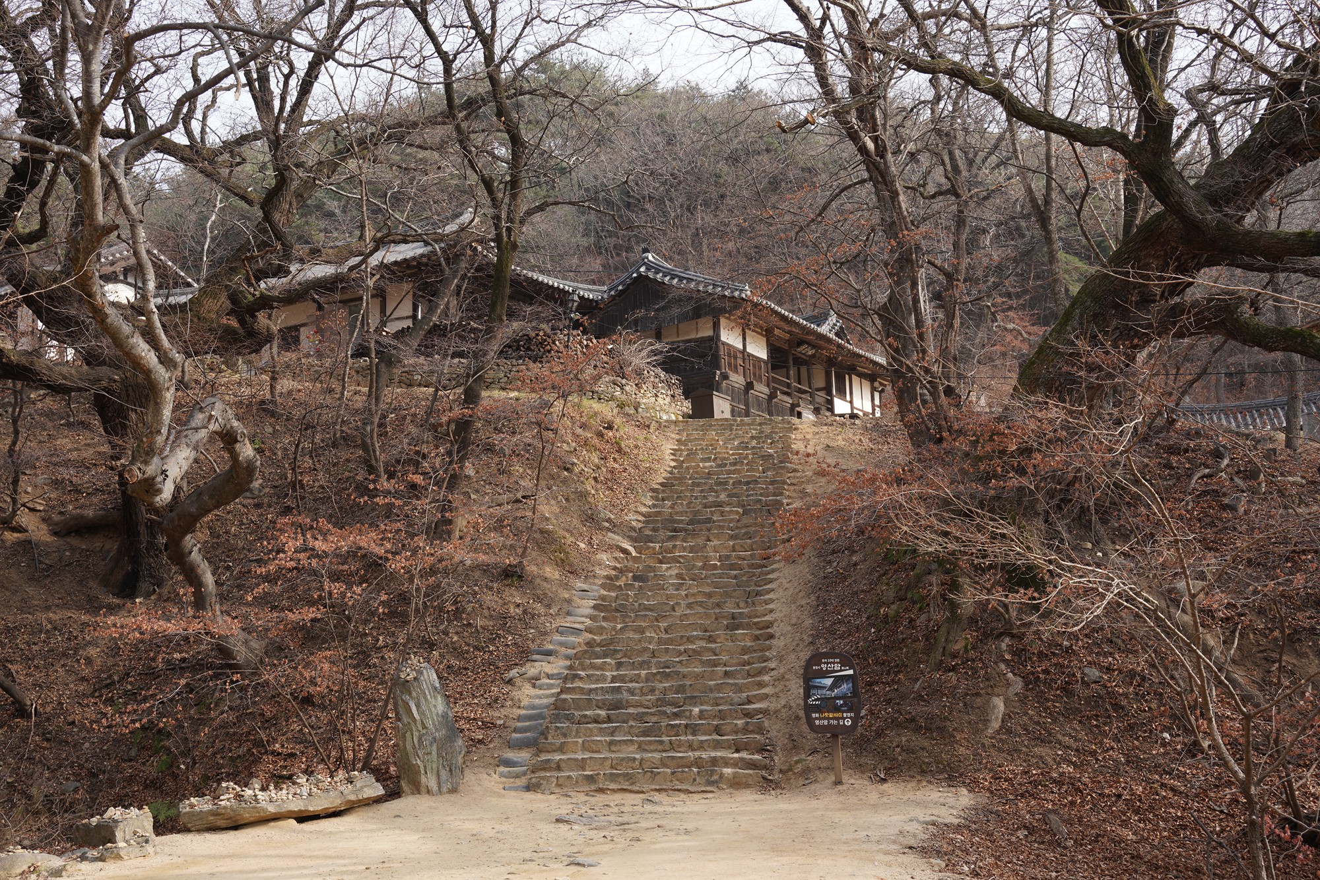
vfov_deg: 33.4
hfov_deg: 48.5
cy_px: 440
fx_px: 1467
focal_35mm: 40
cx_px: 660
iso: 200
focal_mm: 40
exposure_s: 1/100
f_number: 10
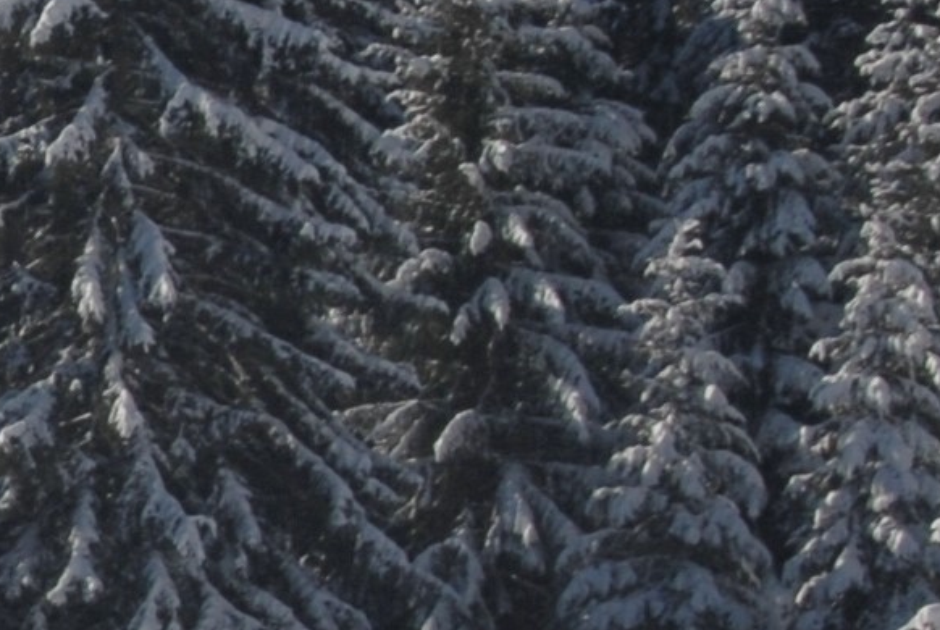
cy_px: 475
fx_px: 8089
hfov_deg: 6.5
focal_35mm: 309
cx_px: -861
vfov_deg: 4.5
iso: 100
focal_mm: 31
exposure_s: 1/250
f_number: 8
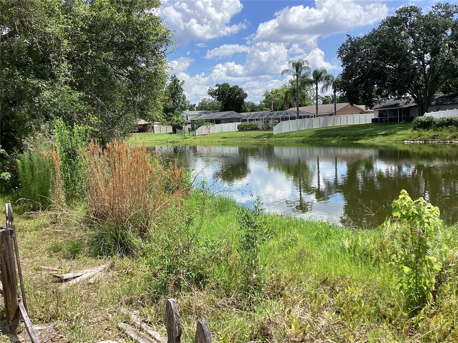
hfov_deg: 58.4
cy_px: 172
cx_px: 229
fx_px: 410
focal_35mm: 31
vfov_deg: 45.4
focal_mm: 3.3
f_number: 2.4
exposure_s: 1/1006
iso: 25
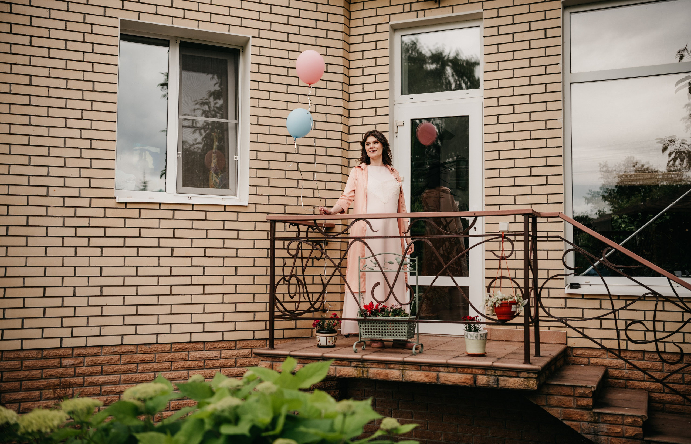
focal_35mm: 41
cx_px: 348
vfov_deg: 31.8
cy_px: 214
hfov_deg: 47.8
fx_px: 779
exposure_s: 1/400
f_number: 3.2
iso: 250
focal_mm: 40
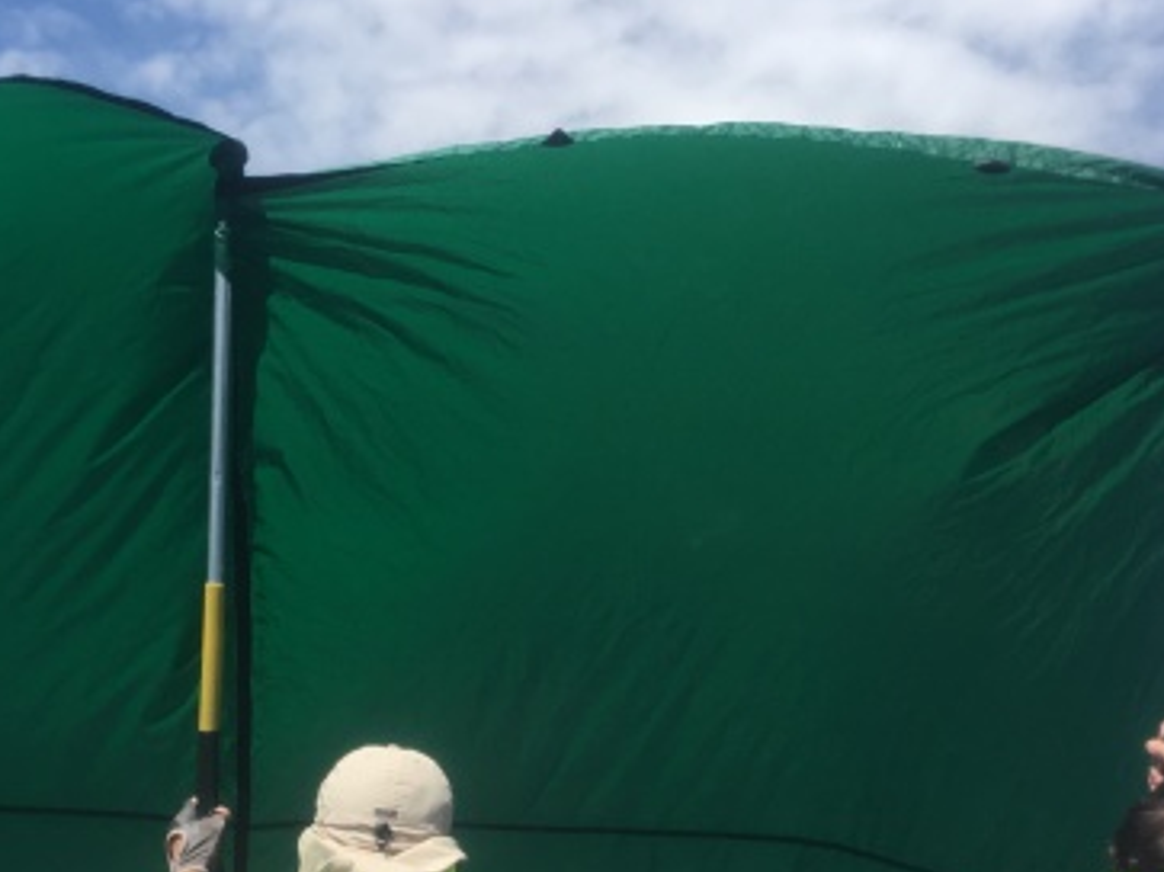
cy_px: 846
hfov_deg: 30.2
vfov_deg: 22.2
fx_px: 2151
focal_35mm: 64
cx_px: 446
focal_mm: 4.15
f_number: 2.2
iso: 25
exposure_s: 1/1538
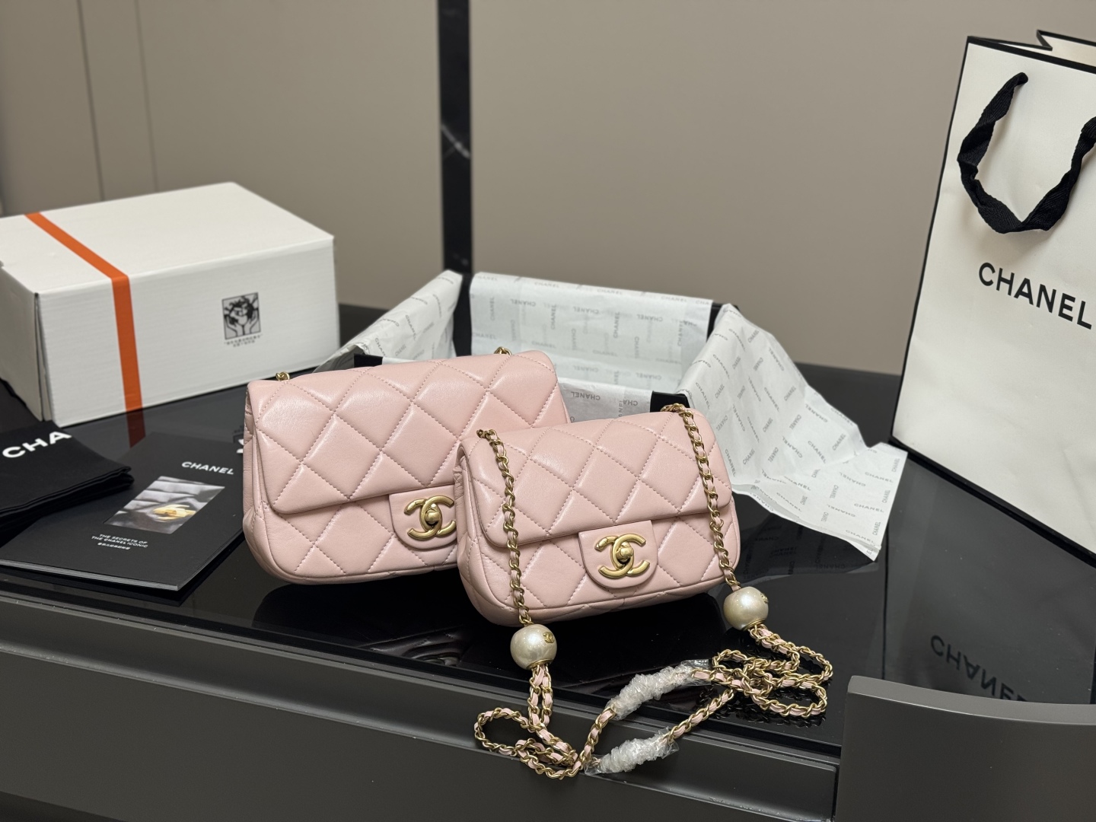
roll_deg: +0.0
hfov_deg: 39.7
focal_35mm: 48
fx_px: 1520
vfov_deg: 30.3
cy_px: 411
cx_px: 548
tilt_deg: -24.2
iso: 100
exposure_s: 1/110
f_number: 1.78
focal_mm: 6.76
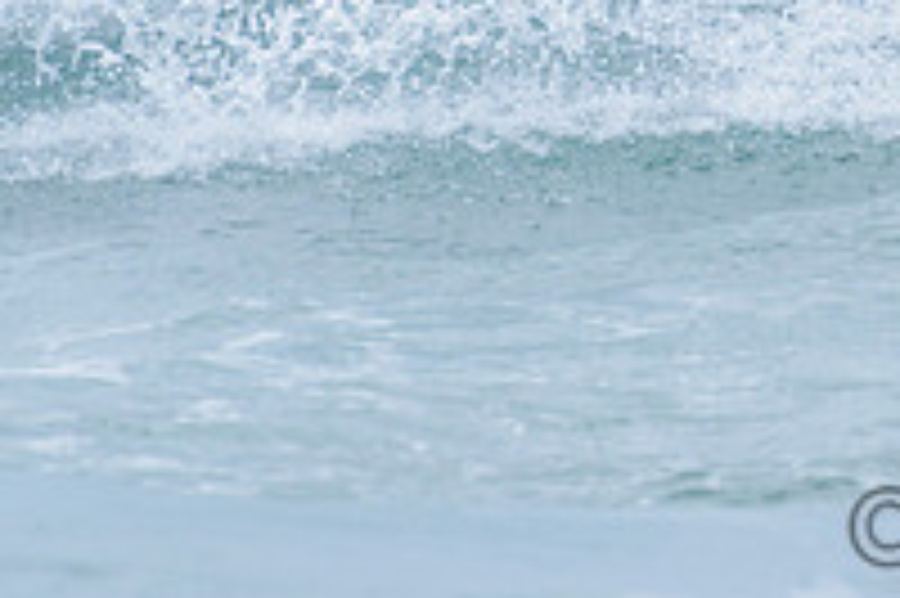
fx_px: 44487
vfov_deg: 0.8
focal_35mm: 1781
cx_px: 1421
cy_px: -414
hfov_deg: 1.2
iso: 220
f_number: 5.6
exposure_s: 1/2000
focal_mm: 500
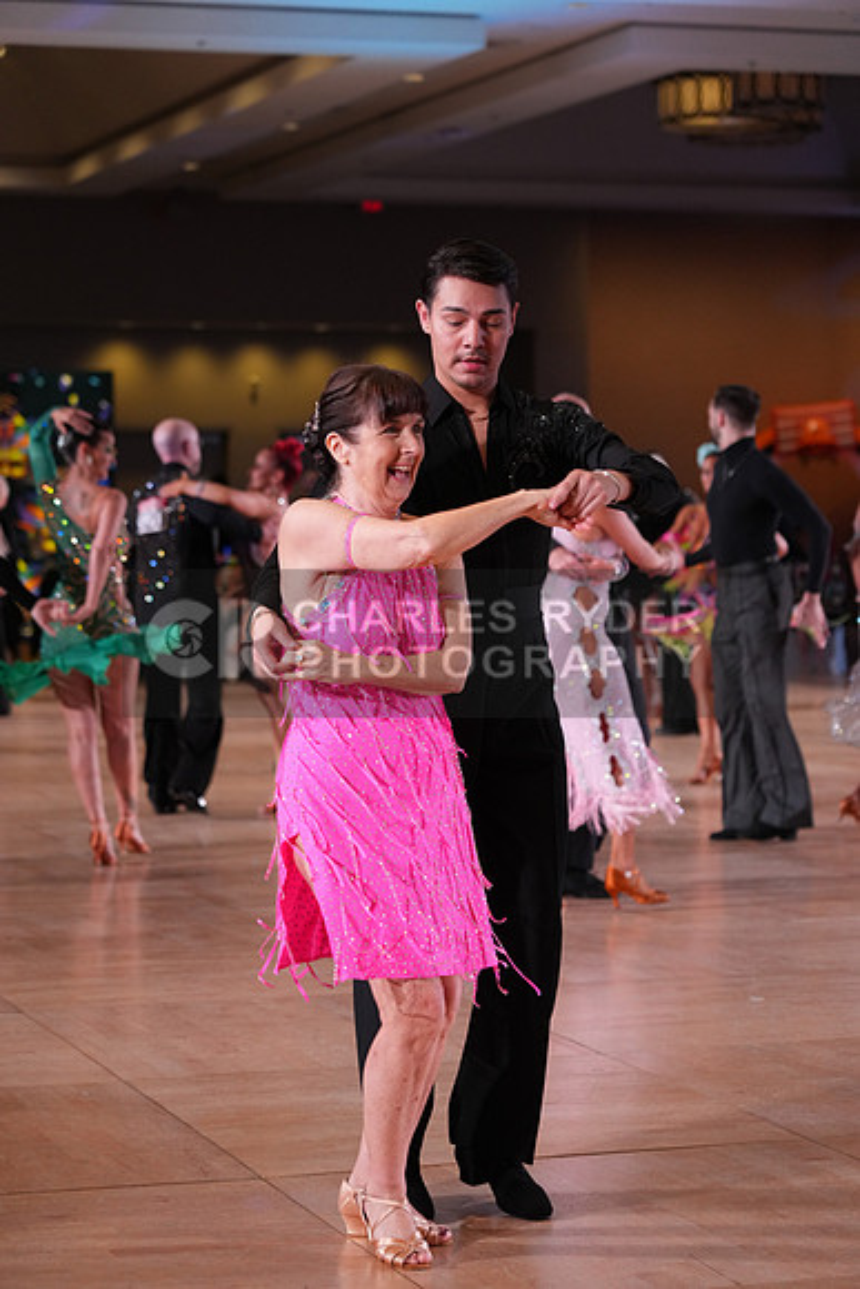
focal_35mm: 90
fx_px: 3223
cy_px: 644
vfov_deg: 22.6
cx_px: 430
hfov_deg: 15.2
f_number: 4
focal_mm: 90
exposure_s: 1/500
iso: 2500
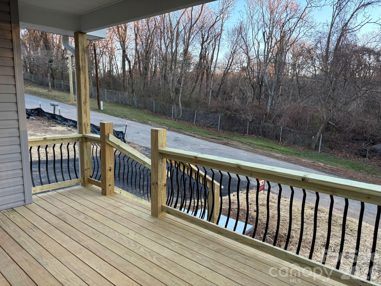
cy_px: 143
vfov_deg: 53.1
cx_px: 190
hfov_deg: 67.3
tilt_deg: -7.9
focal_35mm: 26
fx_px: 286
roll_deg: -0.4
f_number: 1.6
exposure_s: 1/120
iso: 80
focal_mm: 5.96
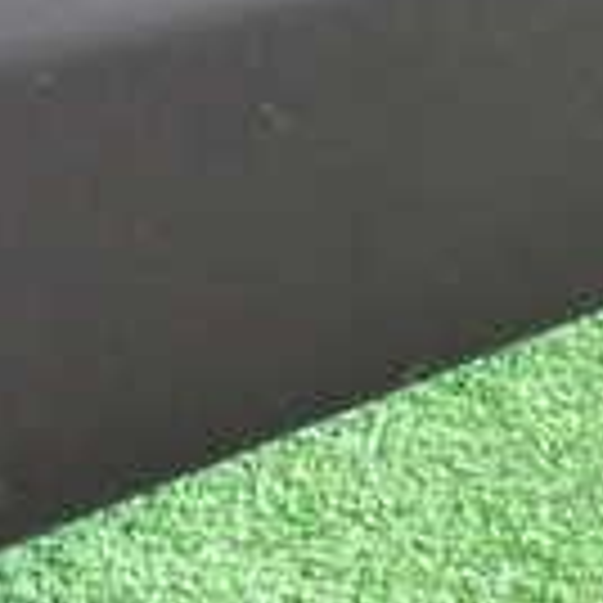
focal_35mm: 127
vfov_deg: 13.3
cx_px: 873
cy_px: -180
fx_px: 2503
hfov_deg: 13.1
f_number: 2.4
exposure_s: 1/30
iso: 800
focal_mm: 5.79
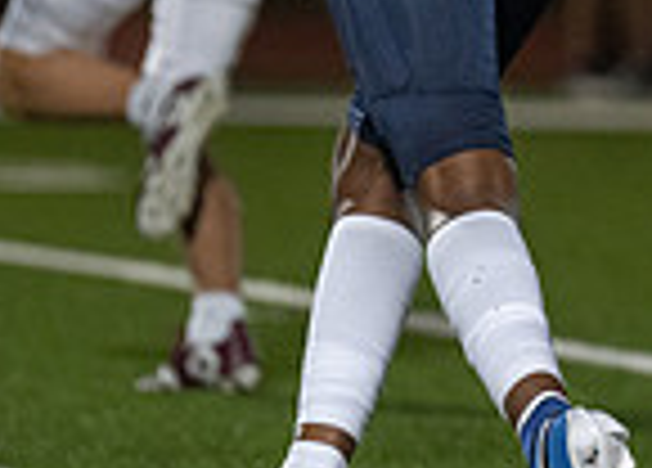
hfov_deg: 2.1
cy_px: -91
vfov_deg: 1.5
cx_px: 845
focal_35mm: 973
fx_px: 18043
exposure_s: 1/1000
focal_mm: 200
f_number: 2.8
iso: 3200
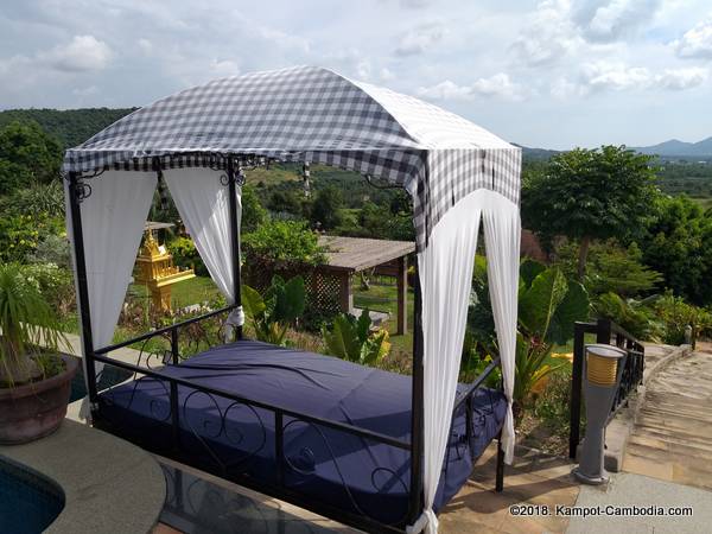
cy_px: 267
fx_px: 535
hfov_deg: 67.3
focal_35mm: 26
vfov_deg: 53.1
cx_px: 356
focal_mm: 3.93
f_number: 1.7
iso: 40
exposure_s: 1/2412
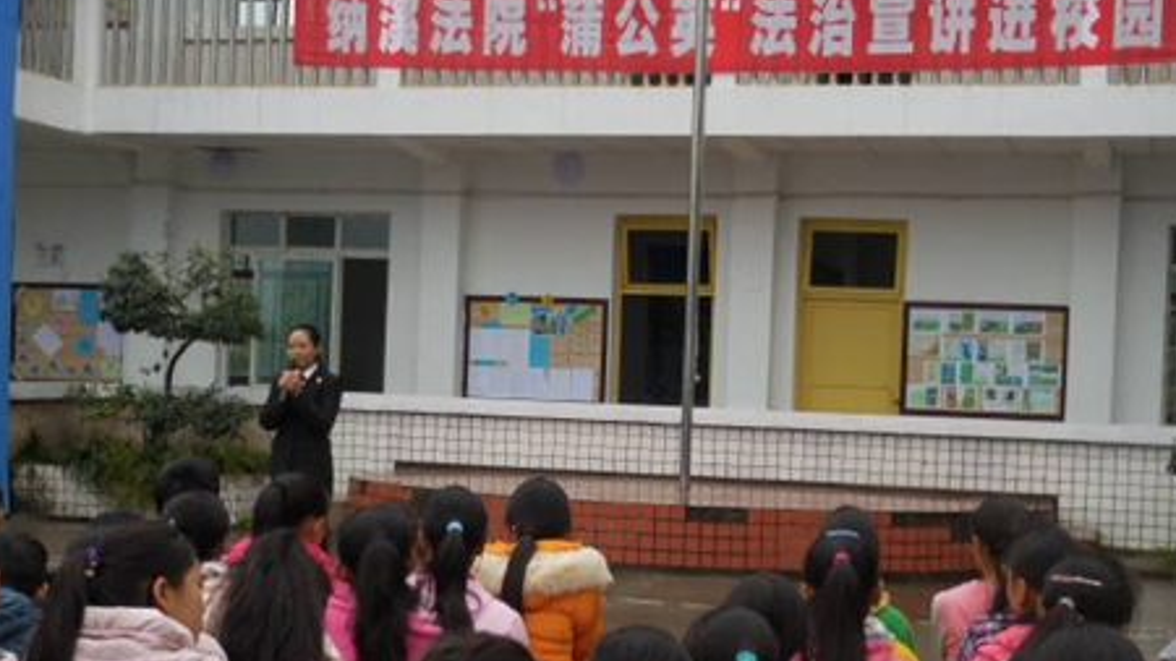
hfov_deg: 33.3
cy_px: 406
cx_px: 591
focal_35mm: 63
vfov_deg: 19.1
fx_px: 1964
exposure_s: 1/250
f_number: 4.3
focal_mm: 9.4
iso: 125
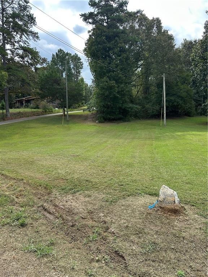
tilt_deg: -2.3
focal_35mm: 24
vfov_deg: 71.6
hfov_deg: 56.8
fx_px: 192
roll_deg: +0.7
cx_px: 104
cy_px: 138
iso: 80
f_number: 1.78
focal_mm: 6.86
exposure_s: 1/1433
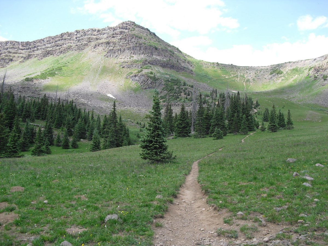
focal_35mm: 36
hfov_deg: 51.4
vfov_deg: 39.7
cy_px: 123
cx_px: 164
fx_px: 341
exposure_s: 1/400
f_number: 3.1
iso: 100
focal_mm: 6.3
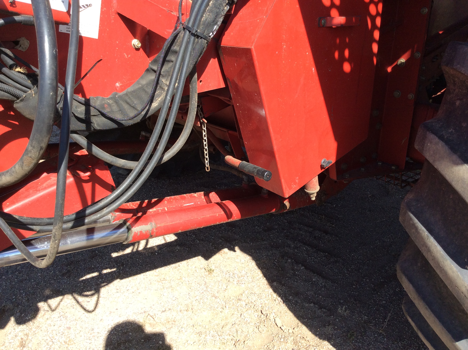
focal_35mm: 32
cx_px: 234
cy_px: 175
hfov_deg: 56.9
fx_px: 432
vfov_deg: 44.1
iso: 32
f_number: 2.4
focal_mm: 3.3
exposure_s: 1/489
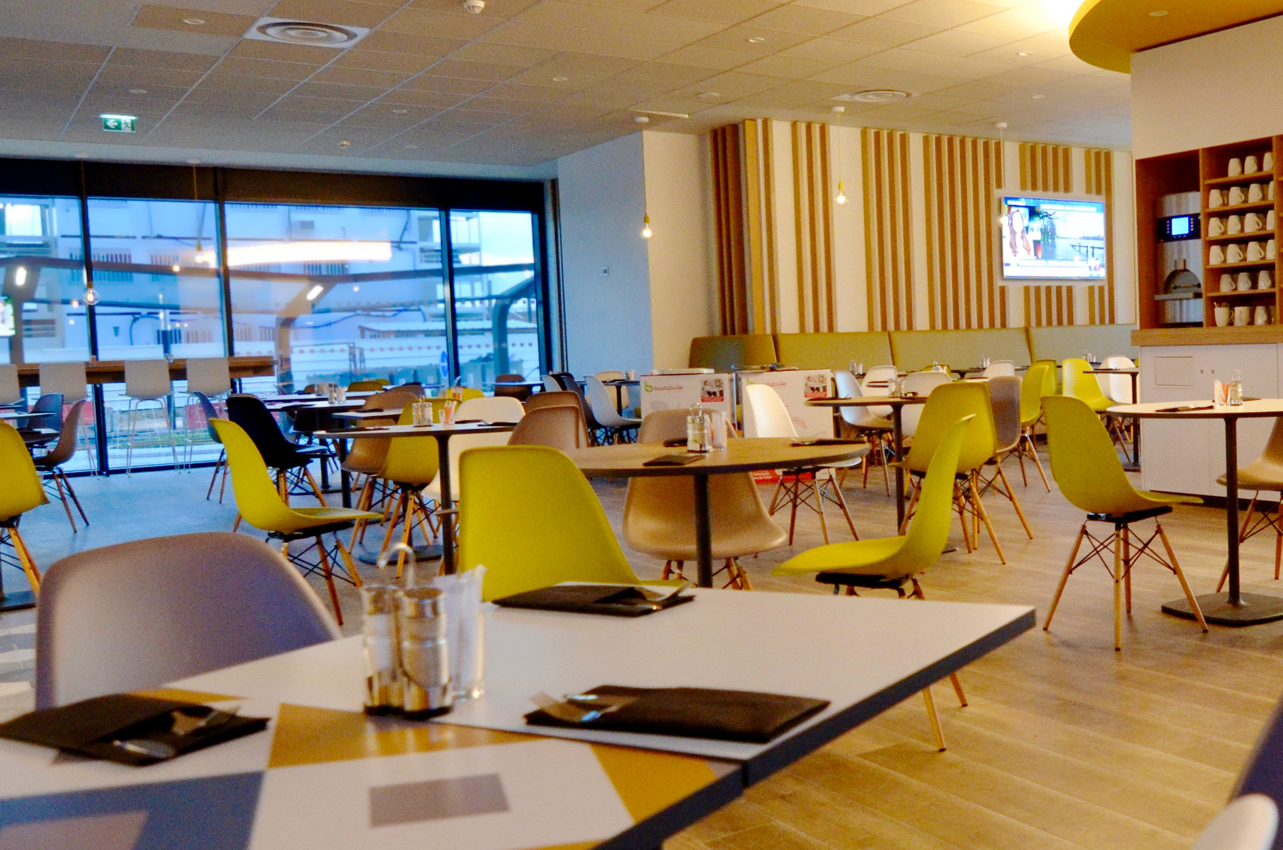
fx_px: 1247
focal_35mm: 35
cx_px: 970
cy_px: 414
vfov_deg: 37.6
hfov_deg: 52.0
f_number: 2.8
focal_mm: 11
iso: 1100
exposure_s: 1/30
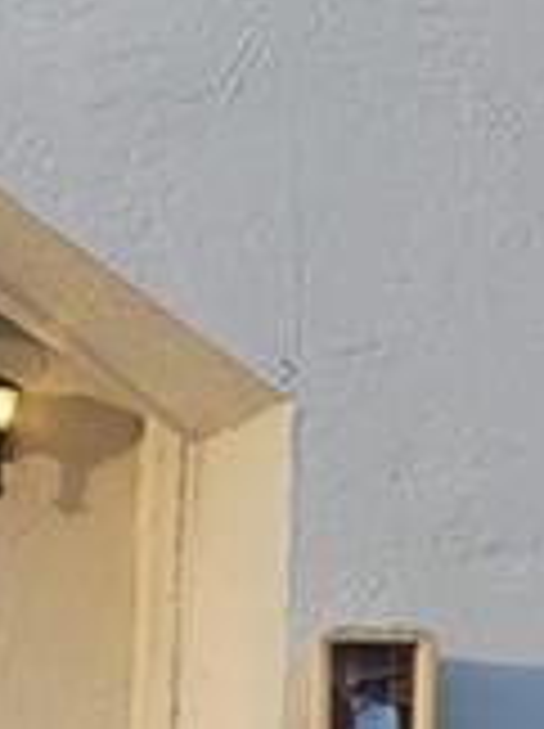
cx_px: -724
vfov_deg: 10.0
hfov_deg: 7.2
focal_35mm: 193
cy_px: 1004
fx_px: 4055
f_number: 1.8
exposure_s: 1/398
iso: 40
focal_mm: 5.4
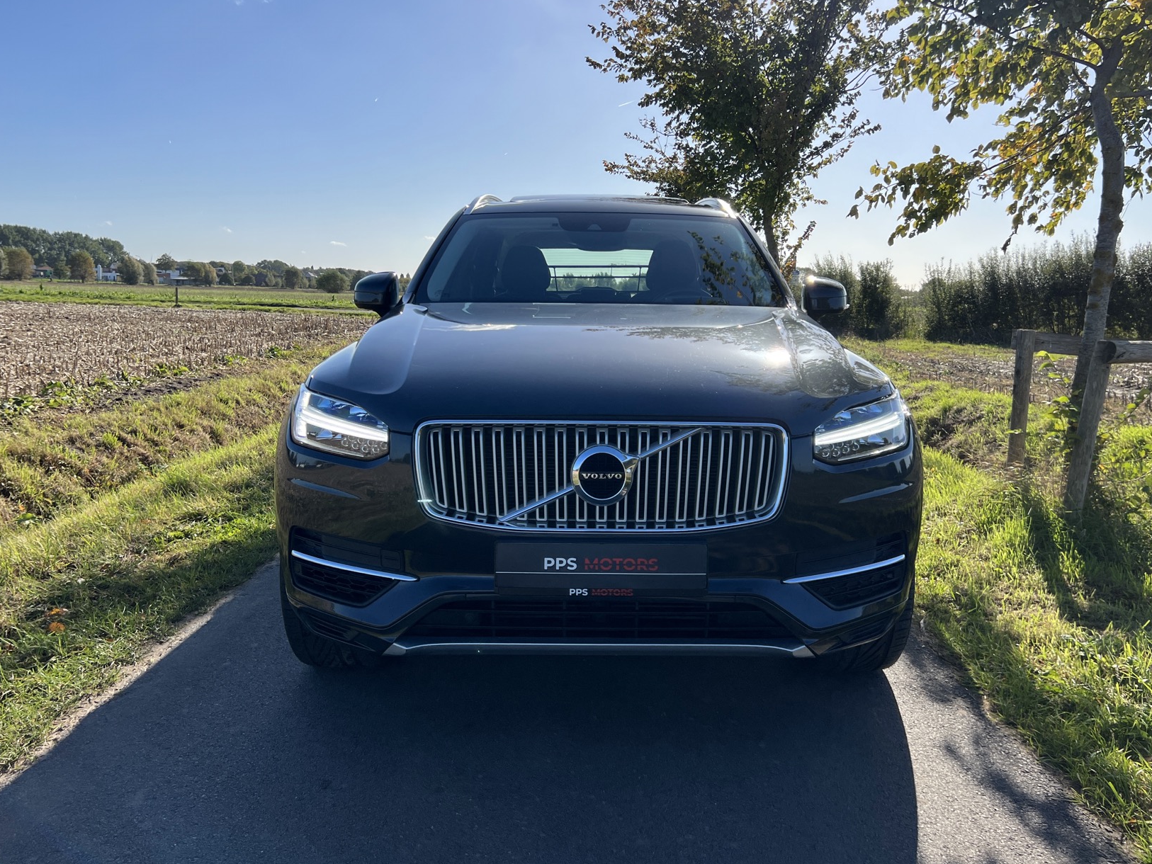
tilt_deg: -7.7
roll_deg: -1.1
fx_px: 965
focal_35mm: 29
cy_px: 418
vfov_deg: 48.2
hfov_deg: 61.6
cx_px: 601
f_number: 1.5
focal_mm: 5.7
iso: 50
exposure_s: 1/4630
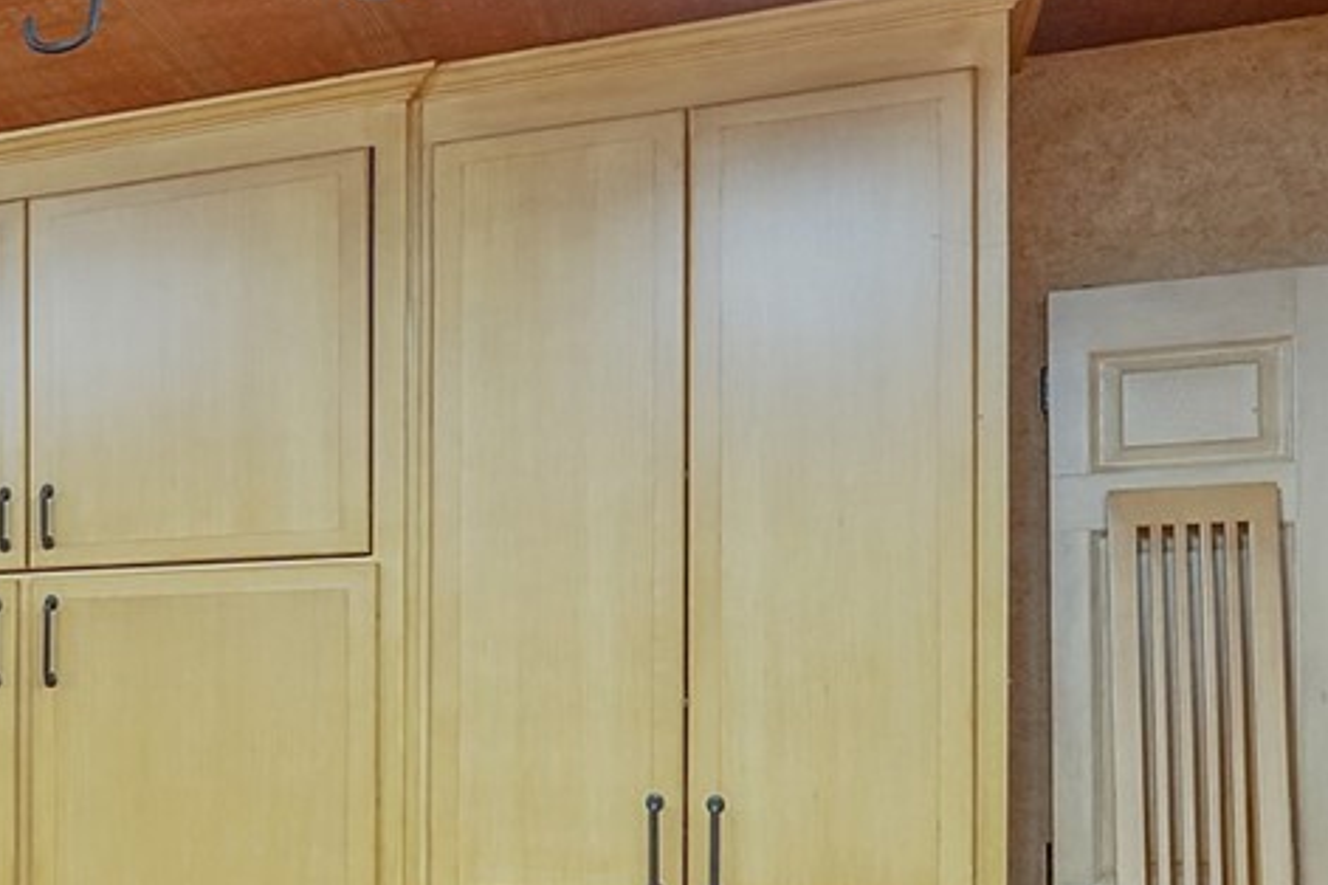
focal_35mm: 60
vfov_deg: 22.1
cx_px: -1043
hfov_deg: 21.7
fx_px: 2213
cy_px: 786
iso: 800
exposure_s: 1/3
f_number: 8
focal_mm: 13
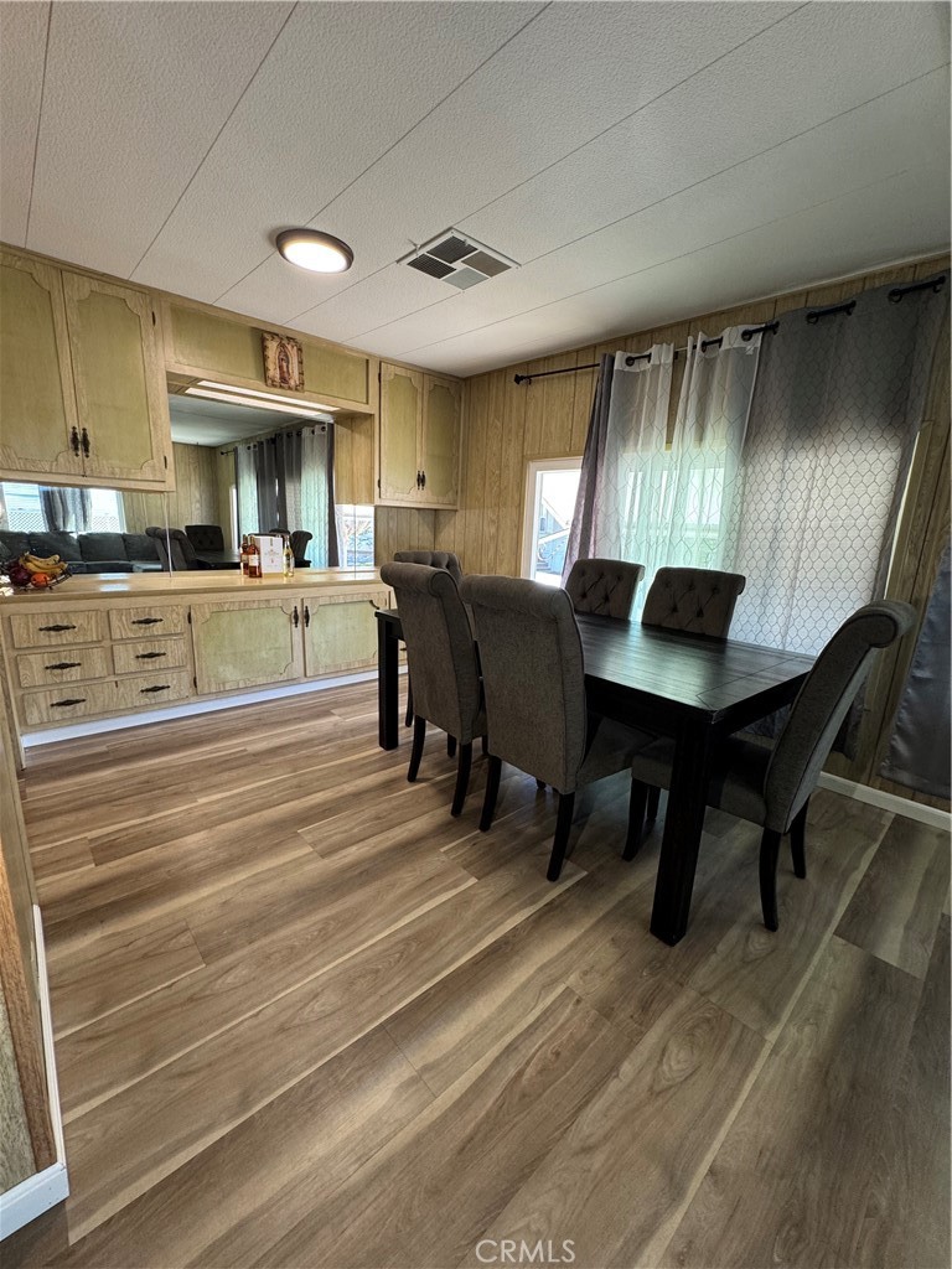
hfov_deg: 85.7
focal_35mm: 14
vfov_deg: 102.1
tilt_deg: -12.3
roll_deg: -2.5
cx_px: 476
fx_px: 513
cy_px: 634
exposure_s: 1/60
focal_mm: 2.22
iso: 160
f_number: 2.2
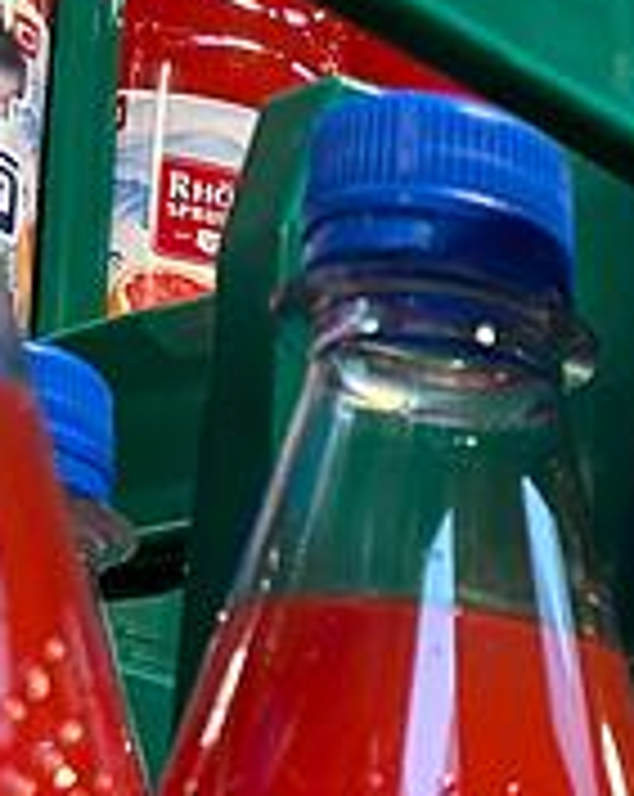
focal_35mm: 115
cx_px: 1493
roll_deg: -0.7
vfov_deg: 15.4
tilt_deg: +6.7
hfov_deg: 11.3
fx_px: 2704
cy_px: 1210
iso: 80
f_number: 1.6
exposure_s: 1/50
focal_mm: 5.96
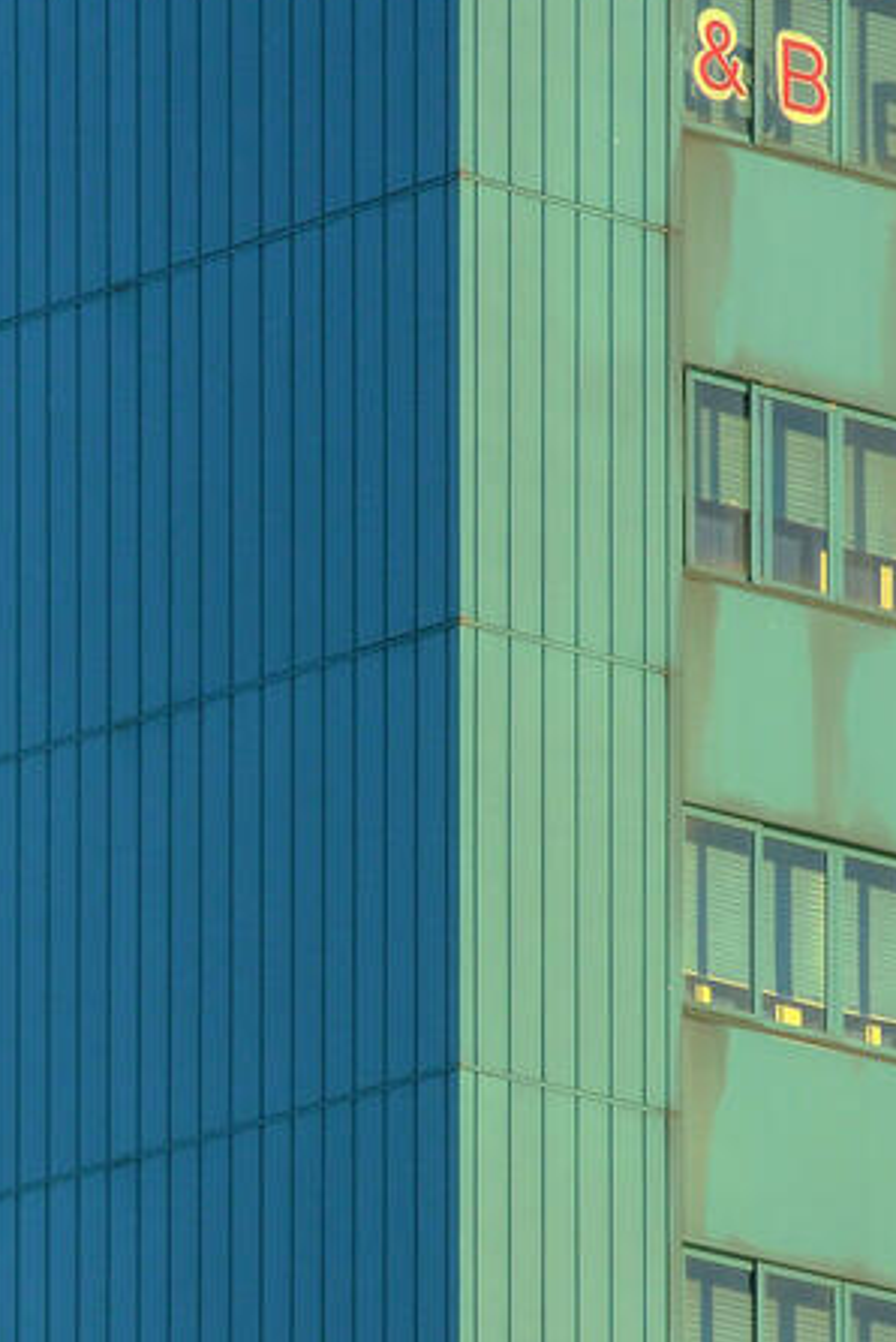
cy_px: 617
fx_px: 14909
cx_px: 478
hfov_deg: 3.4
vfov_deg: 5.1
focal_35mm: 400
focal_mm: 110
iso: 200
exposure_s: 1/125
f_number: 11
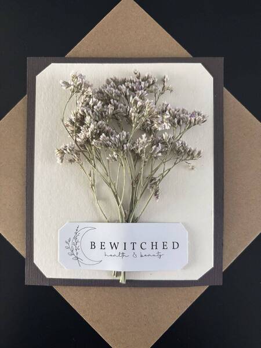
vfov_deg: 67.3
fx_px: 261
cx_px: 130
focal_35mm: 26
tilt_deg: -88.0
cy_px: 174
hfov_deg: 53.1
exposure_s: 1/60
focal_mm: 5.96
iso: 400
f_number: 1.6
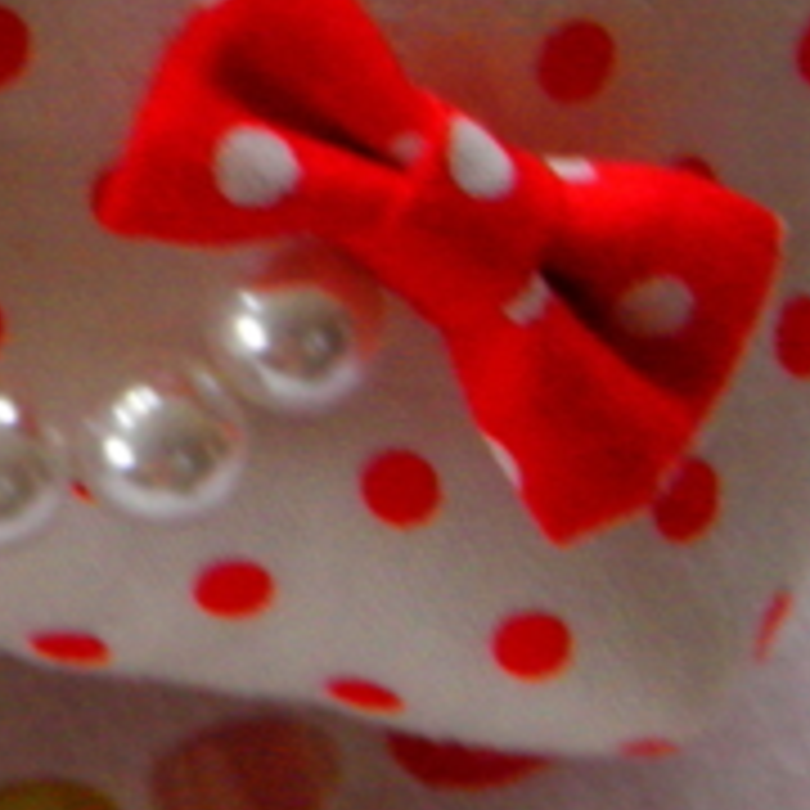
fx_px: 16864
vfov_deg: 2.7
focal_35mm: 637
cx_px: -648
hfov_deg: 2.7
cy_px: -482
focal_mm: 29.2
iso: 100
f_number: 4.1
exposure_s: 1/13
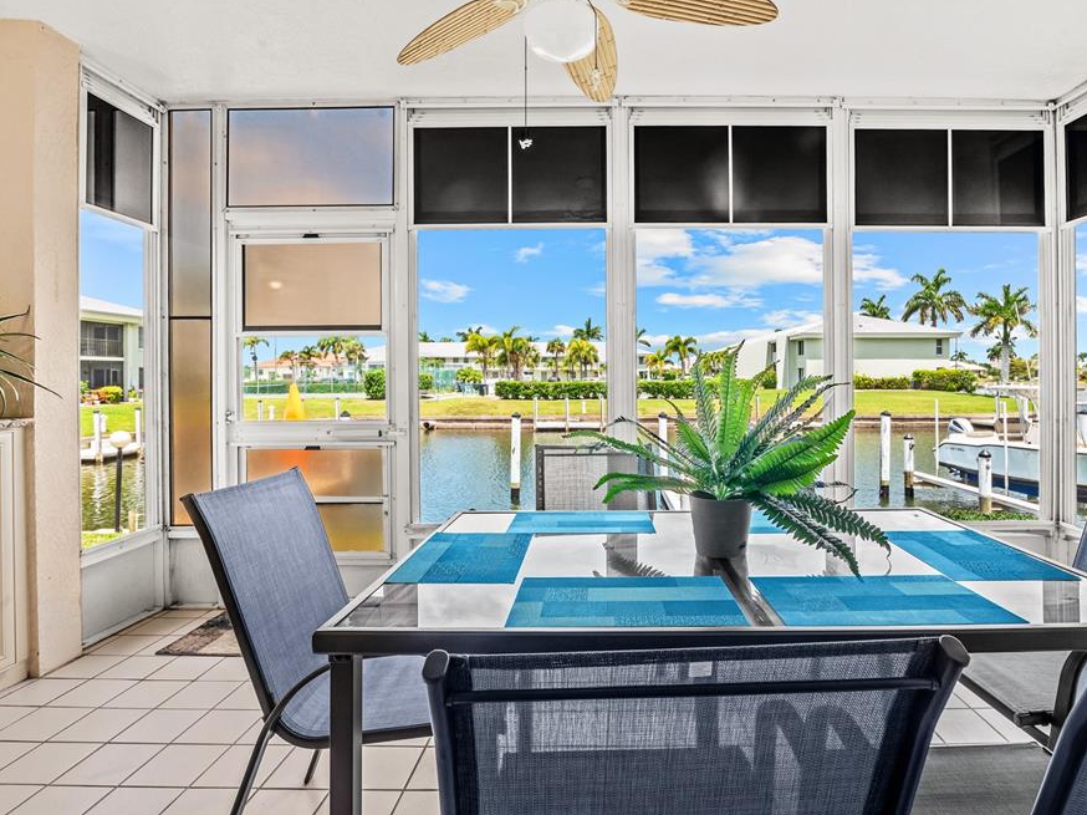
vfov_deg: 71.6
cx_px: 615
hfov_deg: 87.3
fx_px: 565
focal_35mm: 18
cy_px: 397
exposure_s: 1/25
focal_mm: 16
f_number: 10
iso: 320
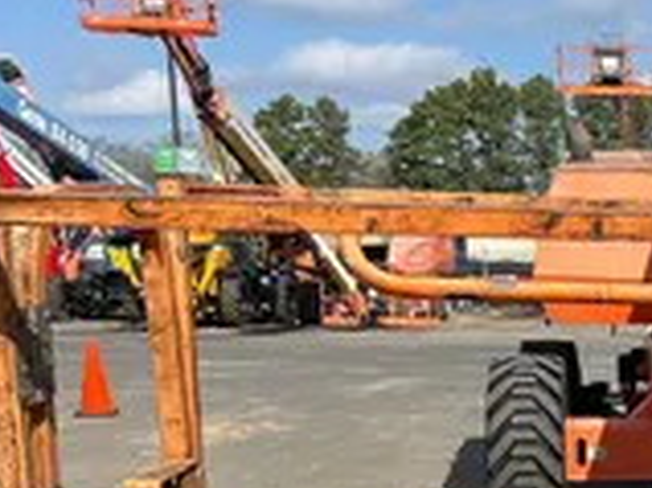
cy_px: 506
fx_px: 1694
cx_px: 1046
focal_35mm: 90
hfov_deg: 18.6
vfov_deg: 16.0
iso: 50
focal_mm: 5.7
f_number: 1.5
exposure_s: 1/3704
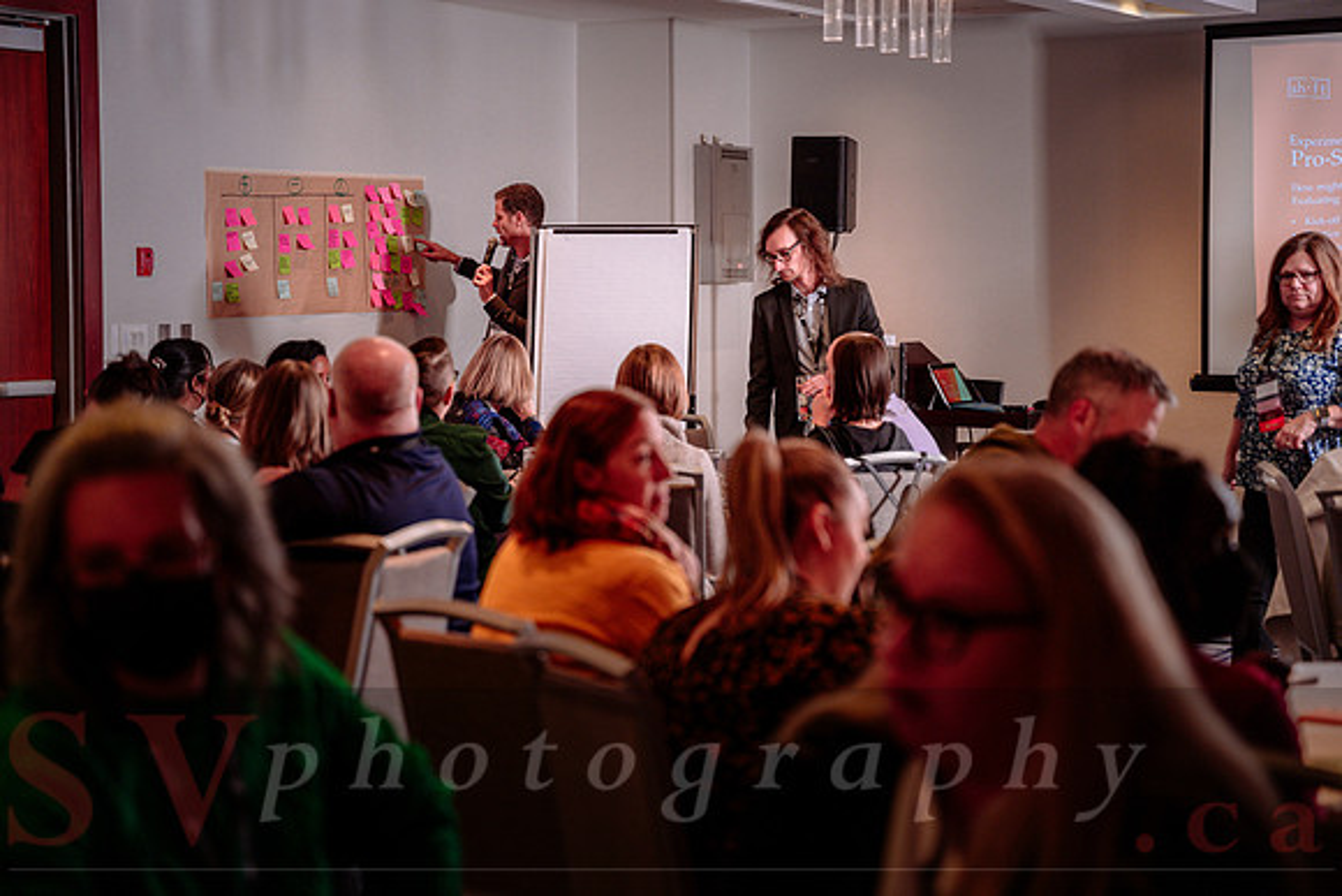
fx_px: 2854
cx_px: 608
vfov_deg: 17.8
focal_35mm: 77
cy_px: 406
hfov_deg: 26.4
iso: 400
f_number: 2.8
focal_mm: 70
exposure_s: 1/125
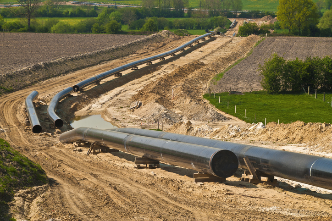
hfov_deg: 18.3
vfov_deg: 12.2
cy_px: 110
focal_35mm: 112
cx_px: 166
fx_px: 1032
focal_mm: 112
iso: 200
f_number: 18
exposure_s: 1/125
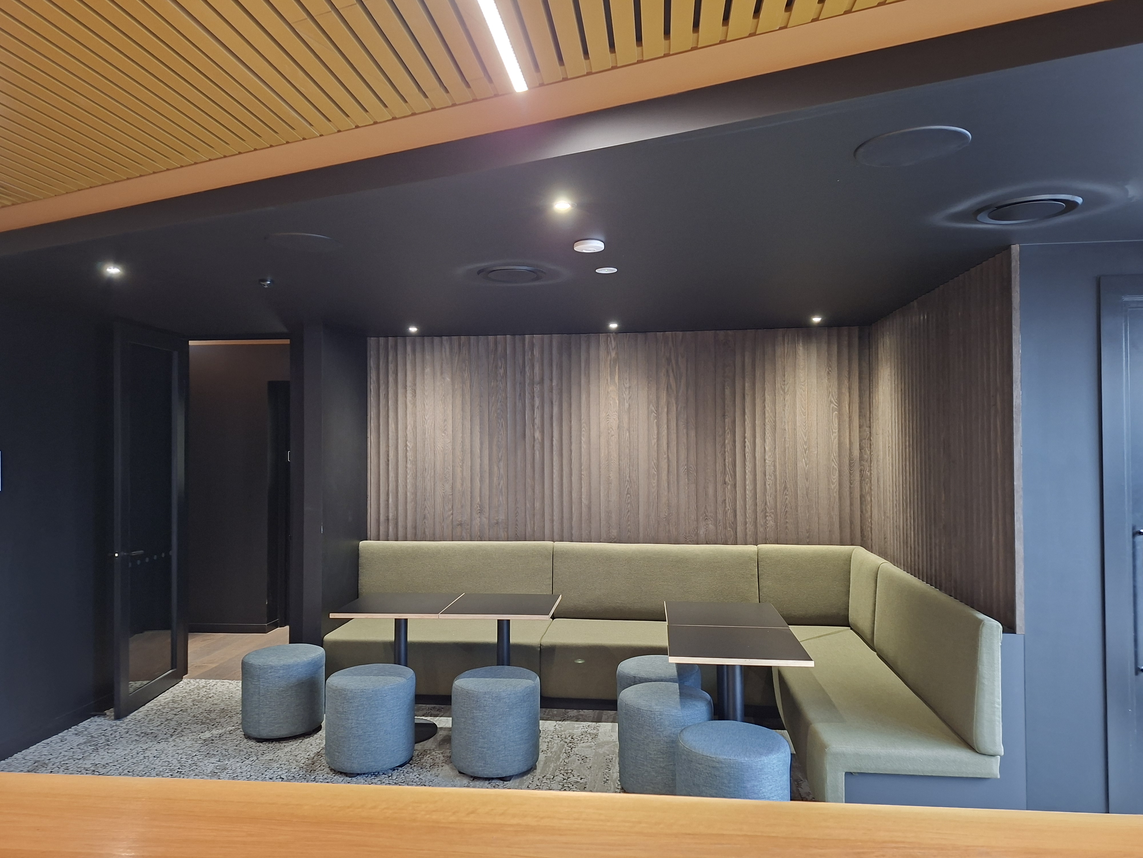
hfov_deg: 73.9
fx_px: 759
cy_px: 429
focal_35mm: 23
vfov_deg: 58.9
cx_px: 572
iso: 400
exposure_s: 1/33
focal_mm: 5.54
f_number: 1.8
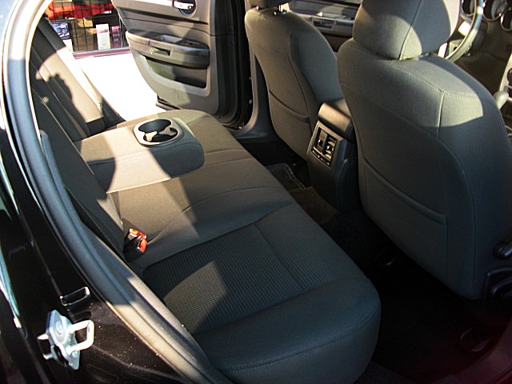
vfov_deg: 39.7
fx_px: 532
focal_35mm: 36
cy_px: 192
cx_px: 256
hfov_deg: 51.4
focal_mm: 6.3
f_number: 2.8
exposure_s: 1/60
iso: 100
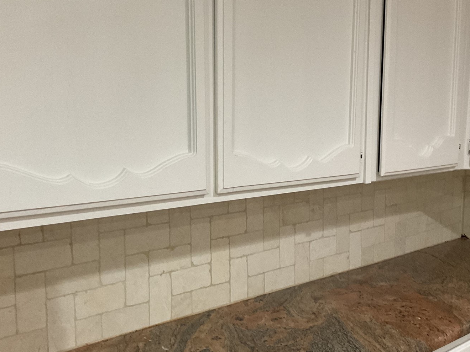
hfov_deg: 42.0
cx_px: 258
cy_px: 197
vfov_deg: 32.1
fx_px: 611
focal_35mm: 45
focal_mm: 3
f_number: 1.8
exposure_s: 1/60
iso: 200
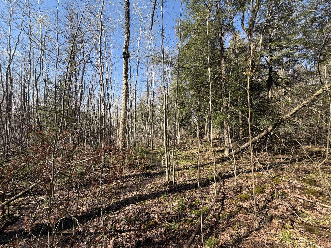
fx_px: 134
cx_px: 166
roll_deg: -2.4
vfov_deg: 85.7
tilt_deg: +8.5
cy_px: 124
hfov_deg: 102.1
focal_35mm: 14
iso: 40
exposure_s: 1/502
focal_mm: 2.22
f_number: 2.2
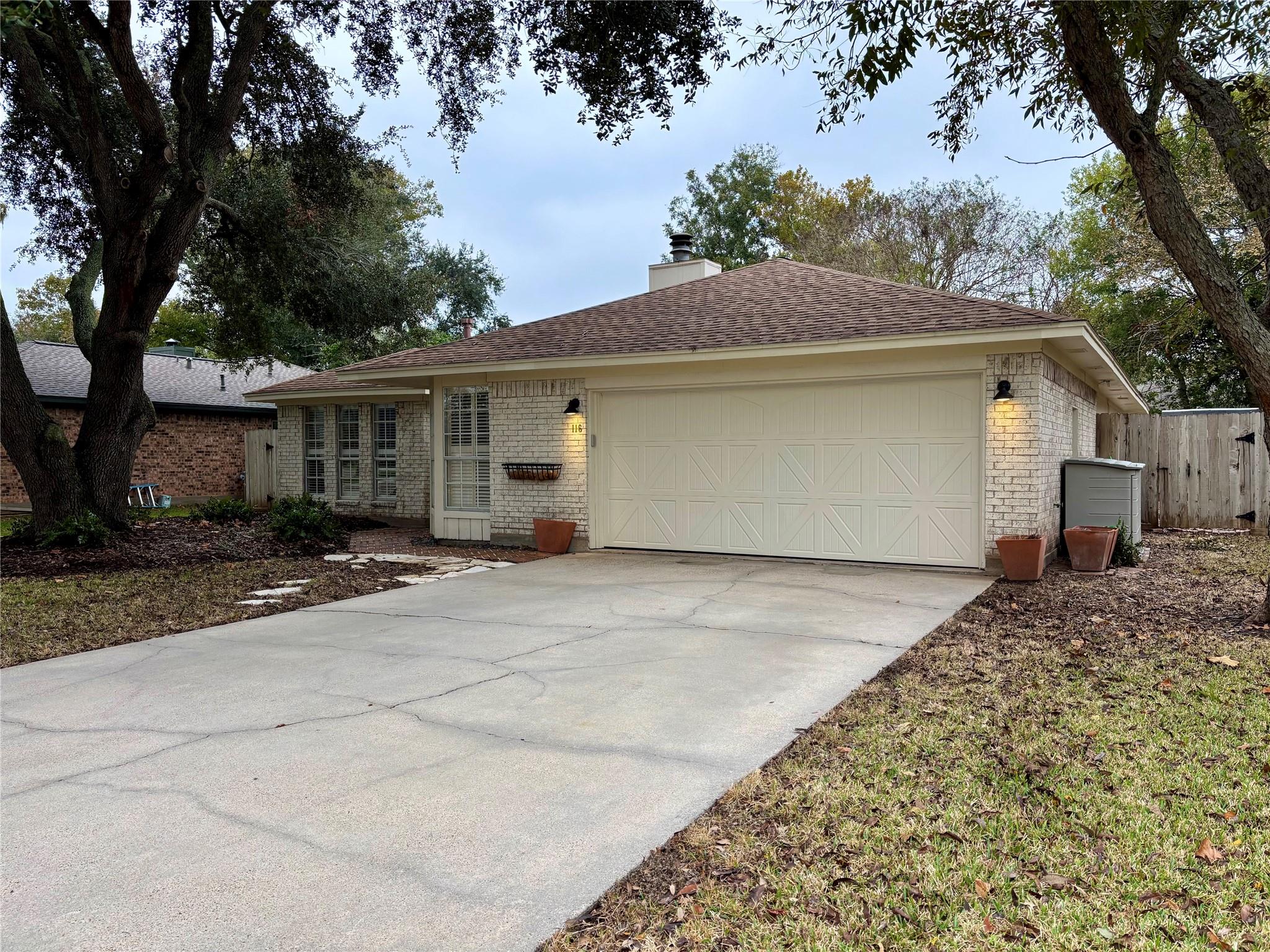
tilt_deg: -1.3
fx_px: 954
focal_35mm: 26
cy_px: 476
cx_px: 635
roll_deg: -0.3
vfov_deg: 53.1
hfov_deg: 67.3
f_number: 1.6
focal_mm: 5.96
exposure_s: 1/382
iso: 50
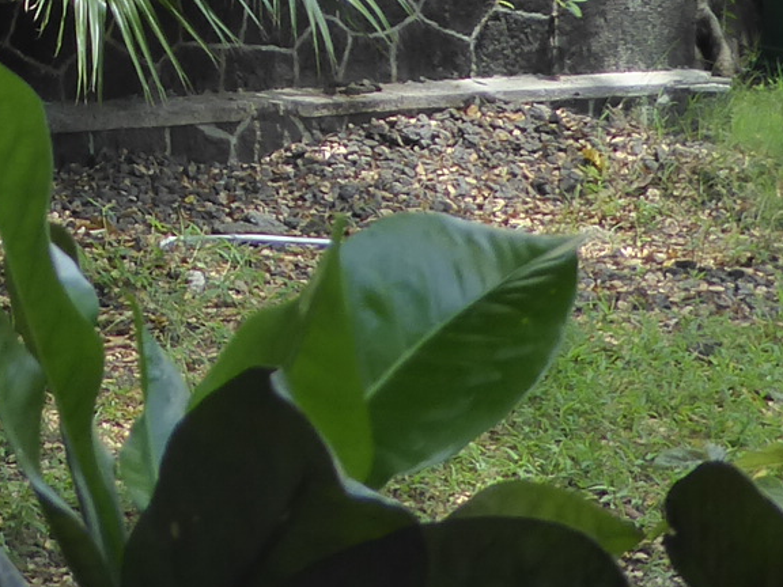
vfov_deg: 9.6
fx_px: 3416
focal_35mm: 151
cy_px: -253
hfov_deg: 12.7
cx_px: -189
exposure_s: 1/200
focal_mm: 5.8
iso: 160
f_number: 3.6
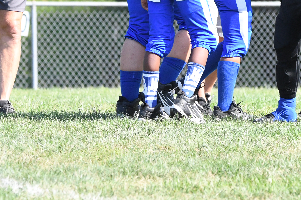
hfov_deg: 2.9
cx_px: 271
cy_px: -20
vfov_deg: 1.9
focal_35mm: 711
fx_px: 5945
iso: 2000
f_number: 7.1
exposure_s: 1/2000
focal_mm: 210
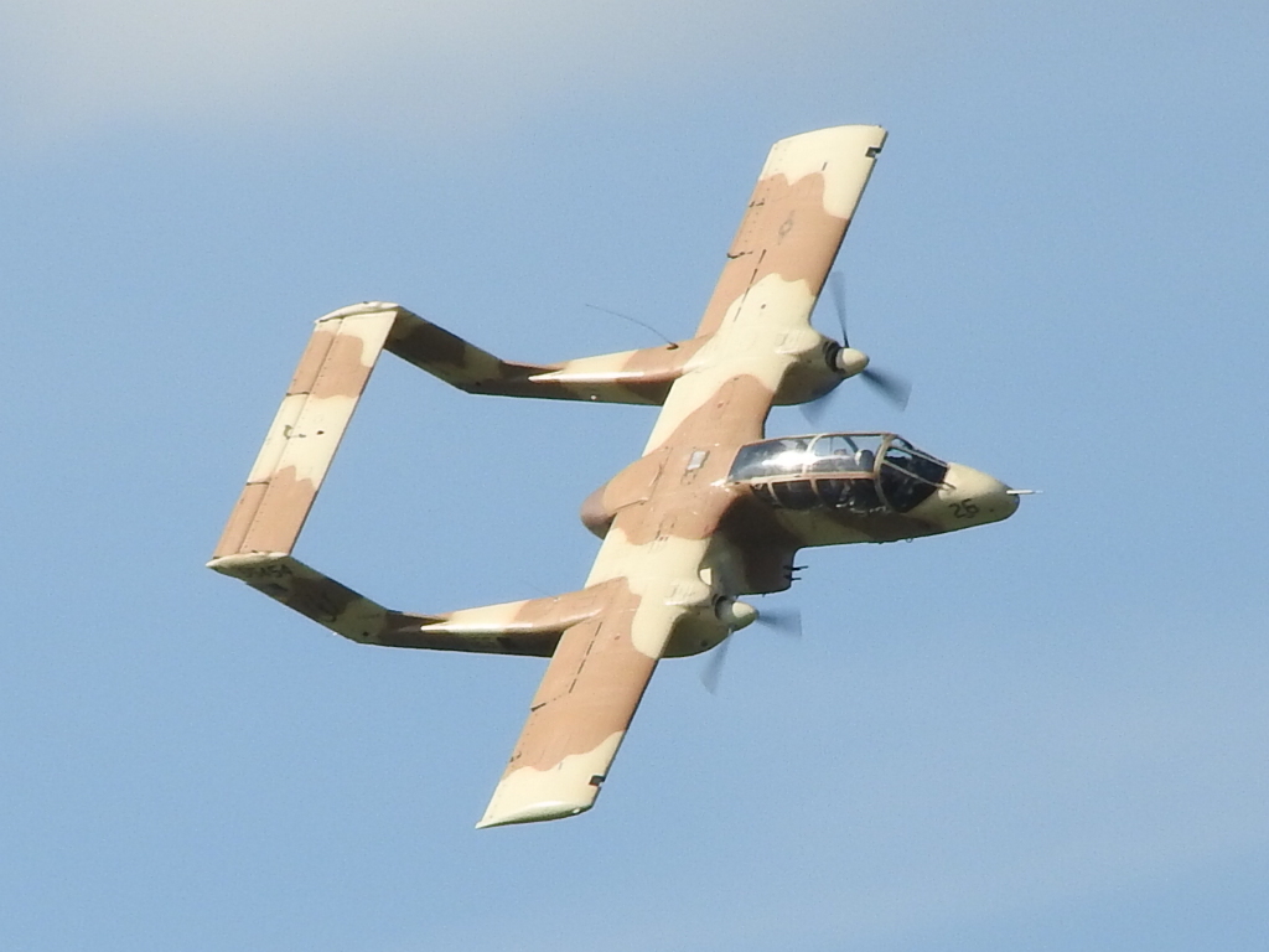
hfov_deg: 5.5
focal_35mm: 360
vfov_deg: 4.1
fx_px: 13197
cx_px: 634
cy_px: 476
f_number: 5.6
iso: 100
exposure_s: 1/640
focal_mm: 64.5
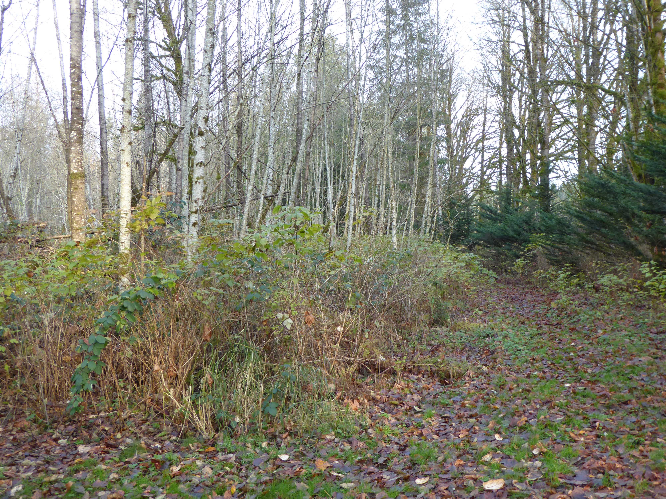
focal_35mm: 39
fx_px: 750
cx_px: 333
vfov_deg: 36.8
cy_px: 250
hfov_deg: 47.9
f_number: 3.7
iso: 160
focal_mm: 6.7
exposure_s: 1/60
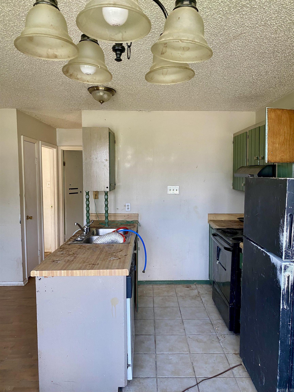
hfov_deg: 53.1
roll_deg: -0.5
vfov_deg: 67.3
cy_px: 196
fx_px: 294
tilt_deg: -2.9
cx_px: 147
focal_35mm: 26
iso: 125
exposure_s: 1/87
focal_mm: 4.25
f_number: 1.8
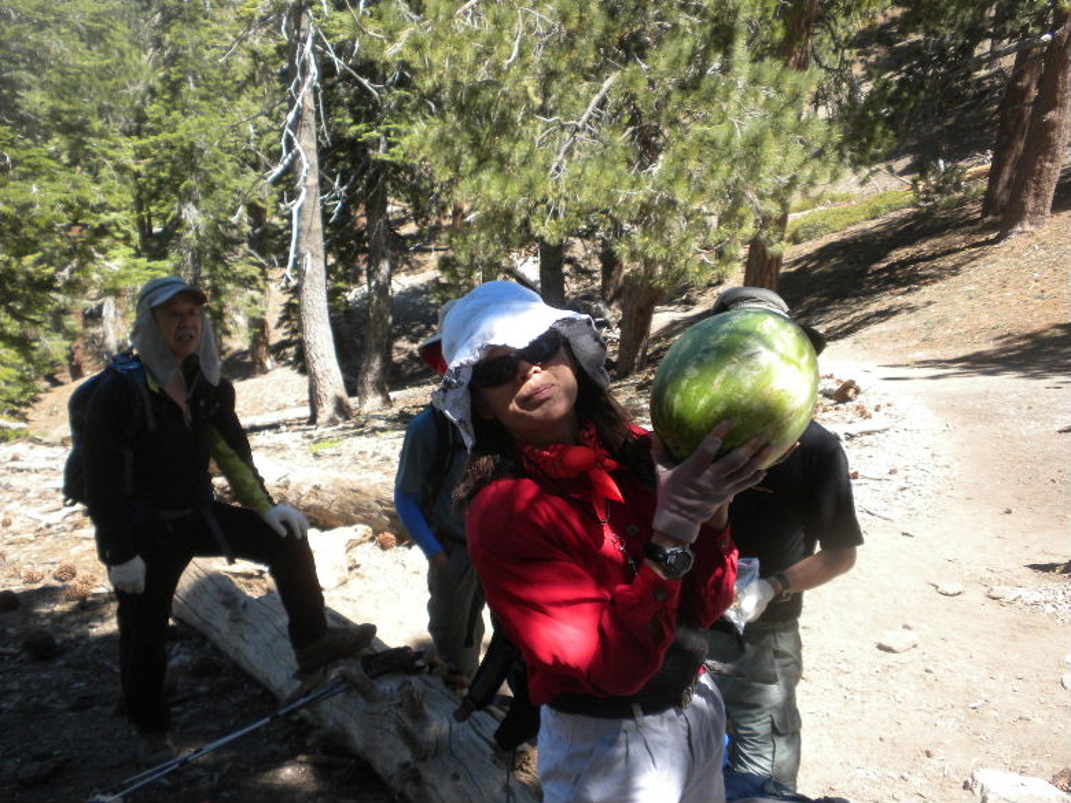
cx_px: 536
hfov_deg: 50.1
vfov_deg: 38.7
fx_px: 1145
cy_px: 402
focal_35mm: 37
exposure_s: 1/541
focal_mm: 6.6
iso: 160
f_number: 3.5
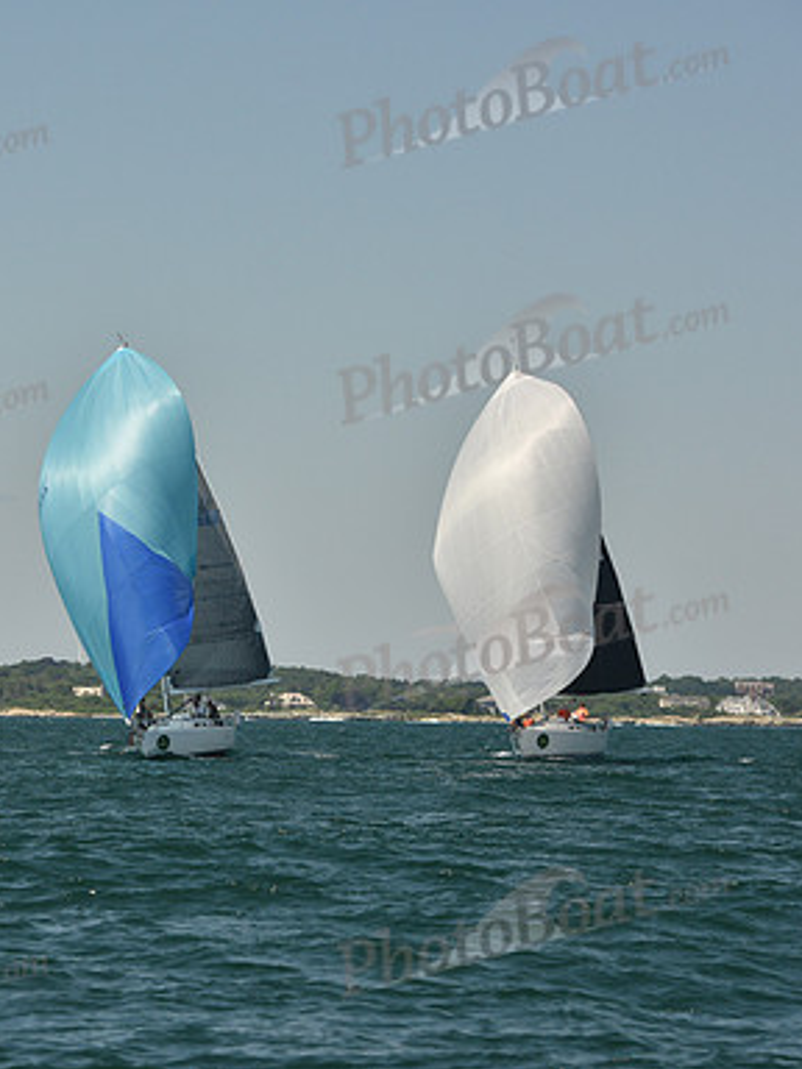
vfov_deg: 10.1
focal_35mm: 196
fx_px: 6055
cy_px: 536
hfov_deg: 7.6
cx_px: 195
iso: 320
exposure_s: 1/1000
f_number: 6.3
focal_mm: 135
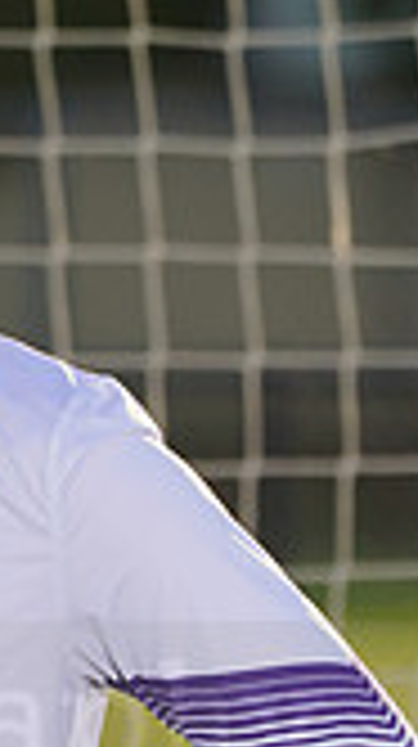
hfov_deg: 0.8
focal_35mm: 1467
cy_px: 684
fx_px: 28995
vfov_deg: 1.5
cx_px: -267
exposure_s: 1/200
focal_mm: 400
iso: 100
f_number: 8
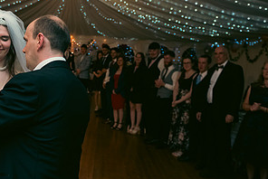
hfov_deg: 40.7
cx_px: 68
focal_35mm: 47
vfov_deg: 28.7
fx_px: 350
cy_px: 104
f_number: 3.5
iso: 800
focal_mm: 24
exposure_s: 1/160
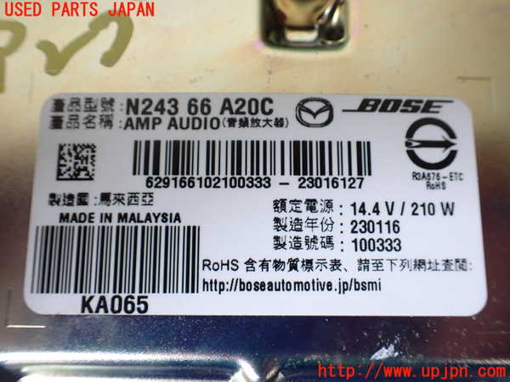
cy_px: 191
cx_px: 255
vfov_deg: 46.8
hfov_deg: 60.0
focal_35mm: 30
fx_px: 442
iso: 200
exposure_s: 1/125
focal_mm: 5.4
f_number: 2.3
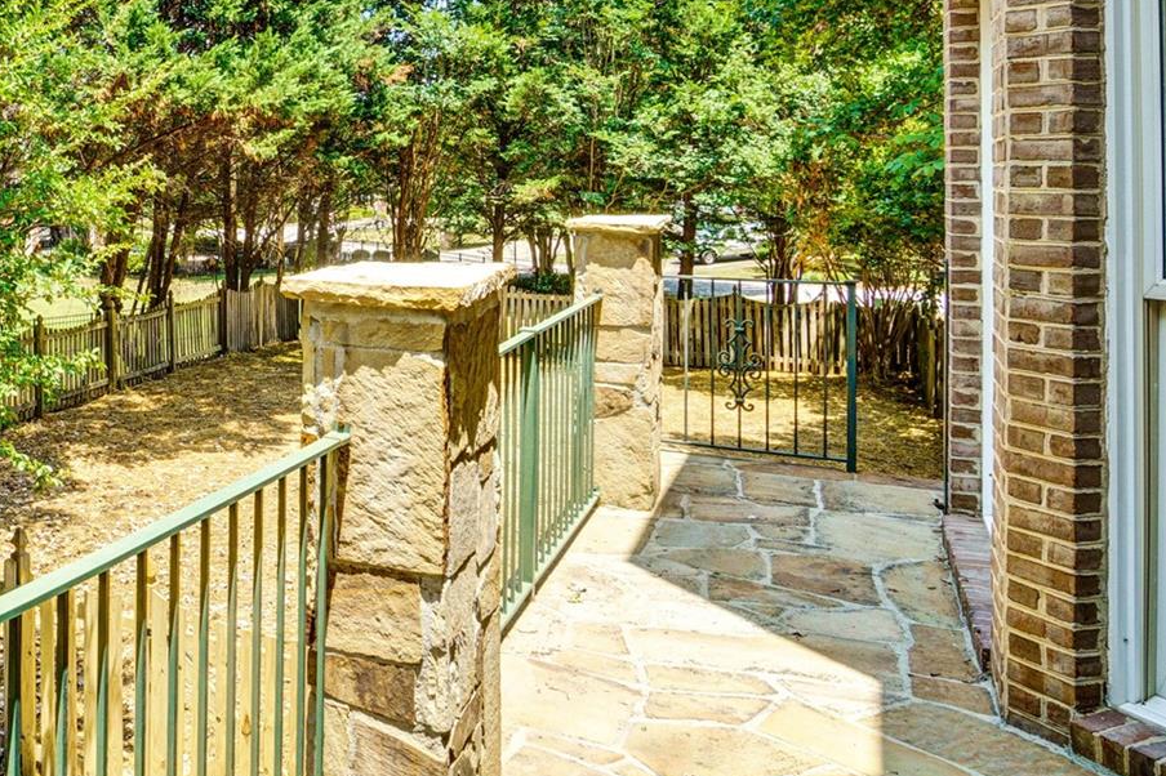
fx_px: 1101
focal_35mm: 34
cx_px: 71
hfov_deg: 48.5
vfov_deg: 37.4
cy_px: 148
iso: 250
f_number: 9
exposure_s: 1/200
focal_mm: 10
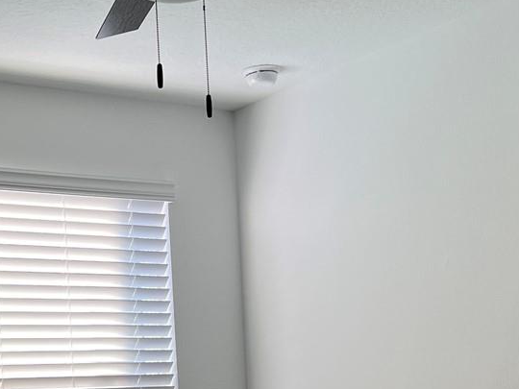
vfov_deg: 18.4
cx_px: 103
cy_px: 432
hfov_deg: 24.9
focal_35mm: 77
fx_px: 1154
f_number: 1.5
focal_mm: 5.7
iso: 50
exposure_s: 1/181
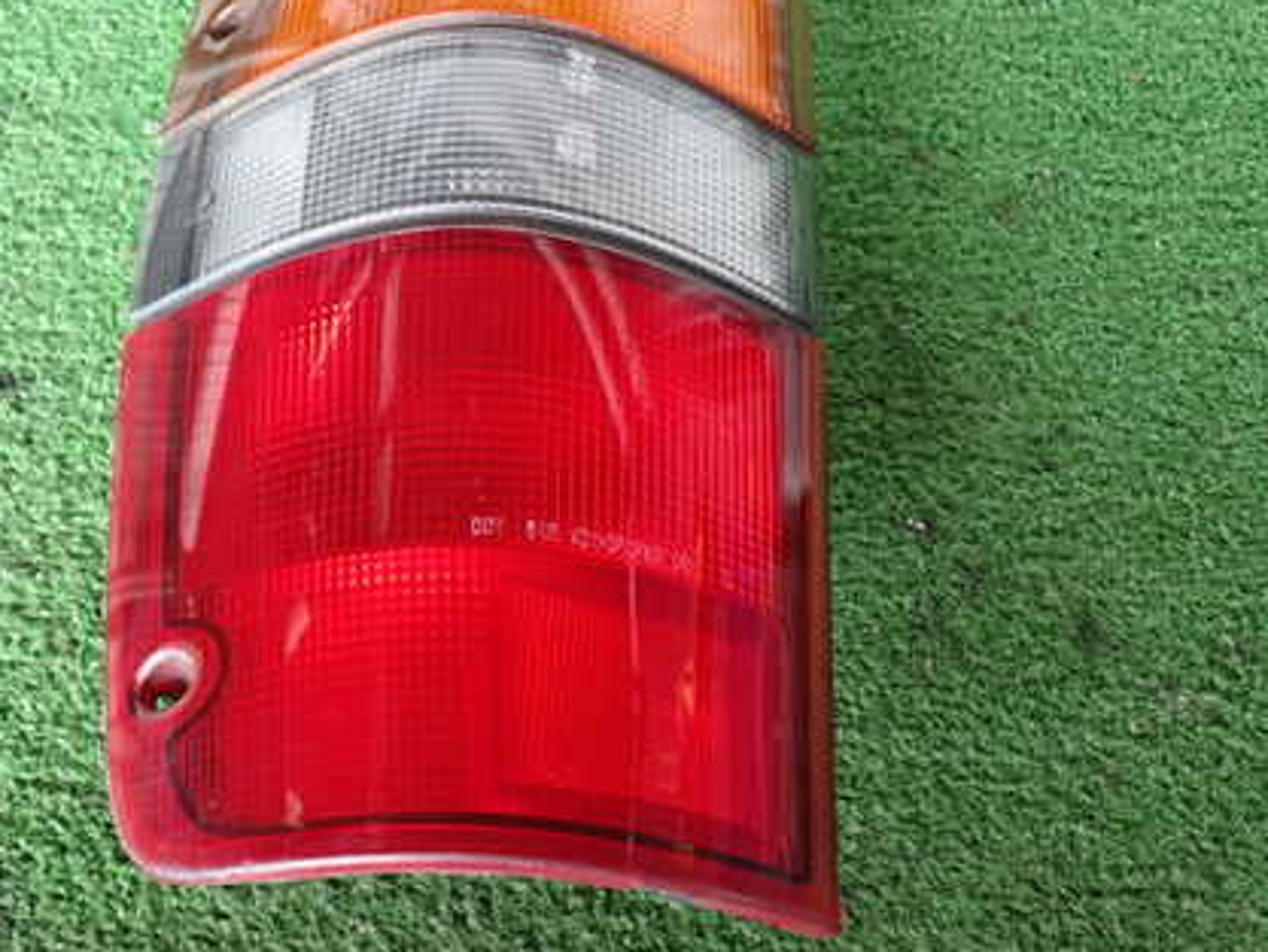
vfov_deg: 31.4
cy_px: 353
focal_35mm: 46
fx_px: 1685
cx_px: 438
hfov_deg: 40.8
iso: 250
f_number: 2.4
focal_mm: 5.79
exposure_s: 1/30
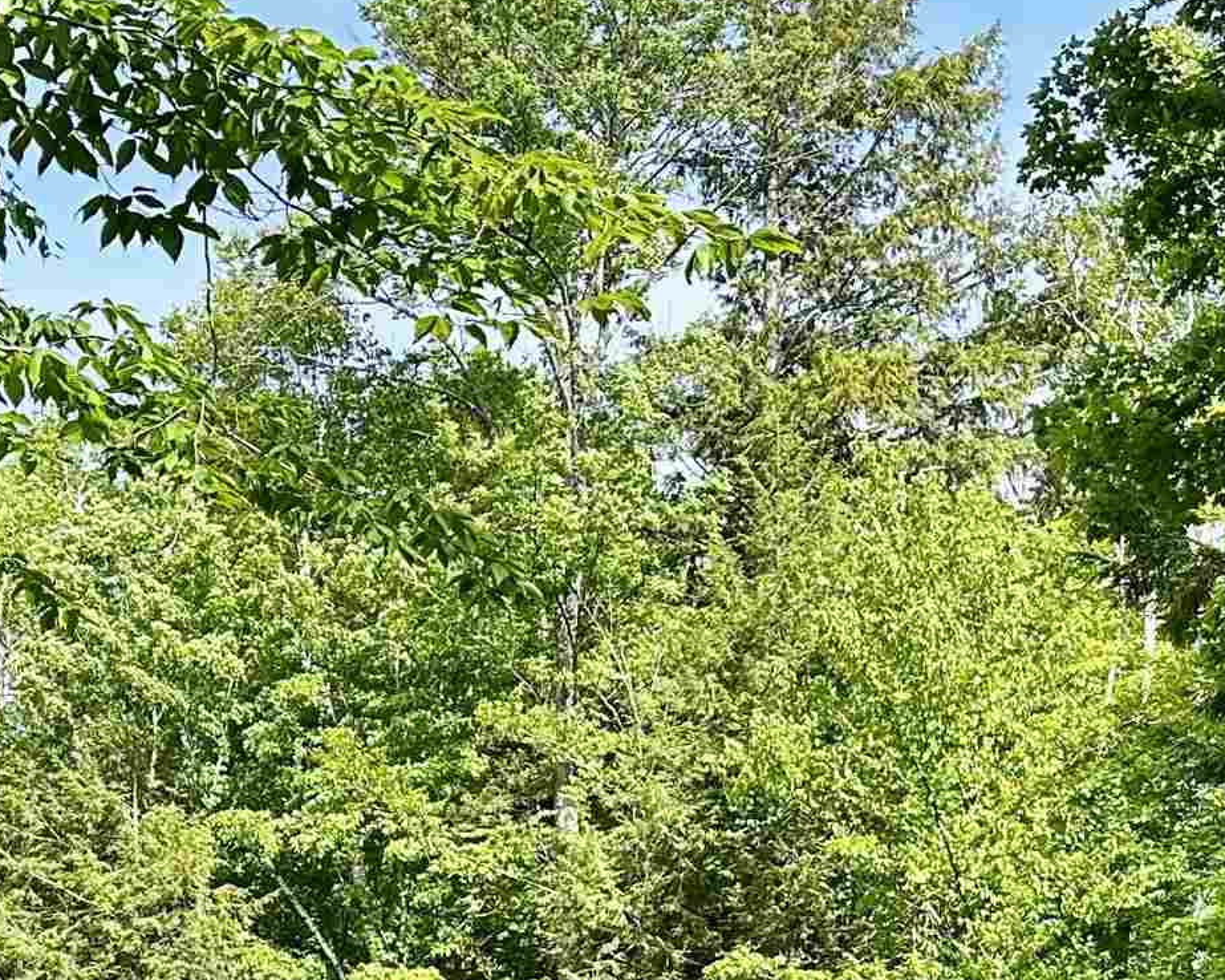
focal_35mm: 78
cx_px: 89
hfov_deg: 23.7
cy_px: 1235
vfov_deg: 18.4
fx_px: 2827
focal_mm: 6.86
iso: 80
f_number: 1.78
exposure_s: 1/894
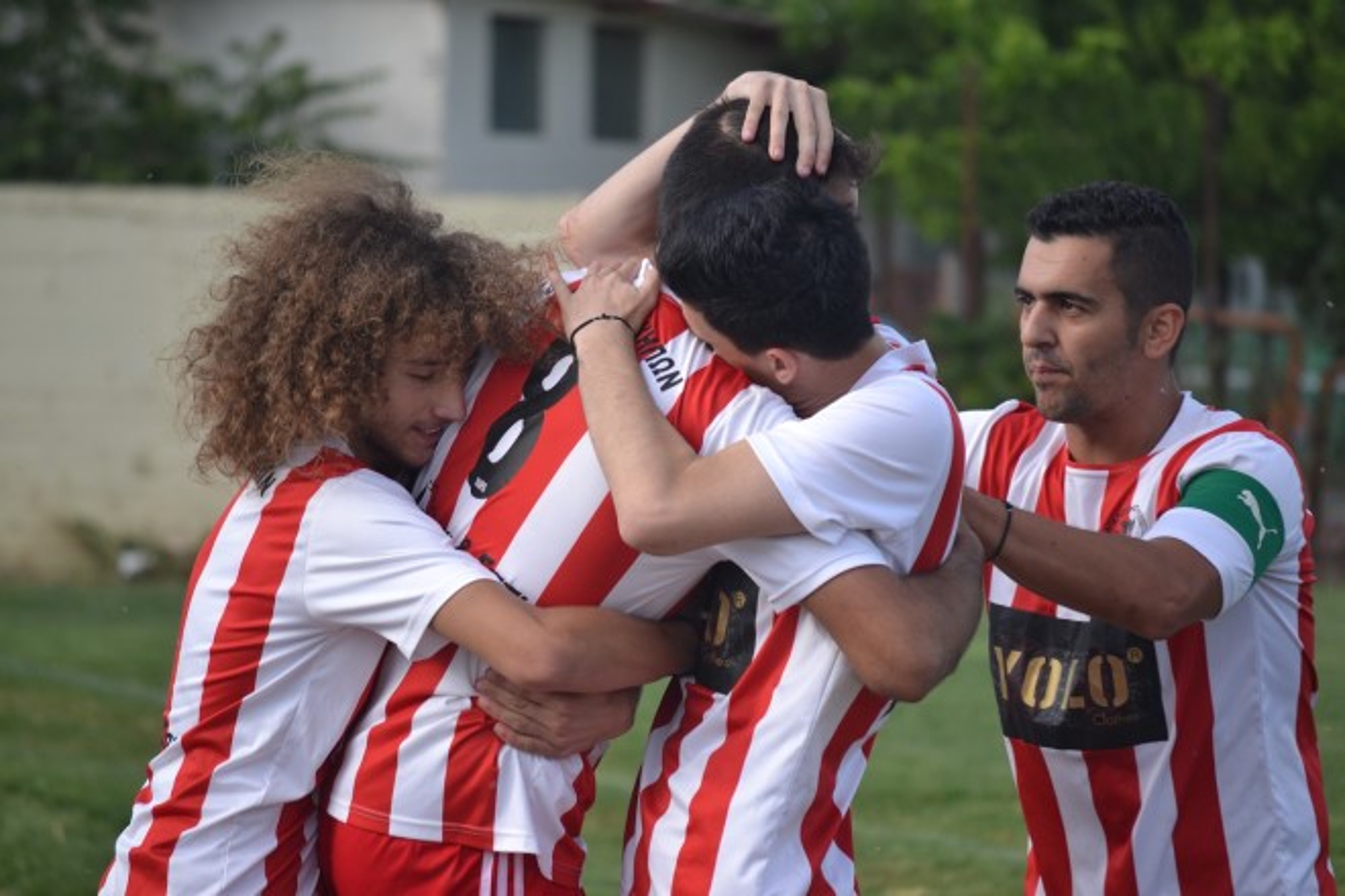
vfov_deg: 5.6
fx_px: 9246
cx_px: 672
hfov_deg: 8.3
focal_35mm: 248
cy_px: 448
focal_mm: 165
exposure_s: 1/640
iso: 400
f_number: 5.3
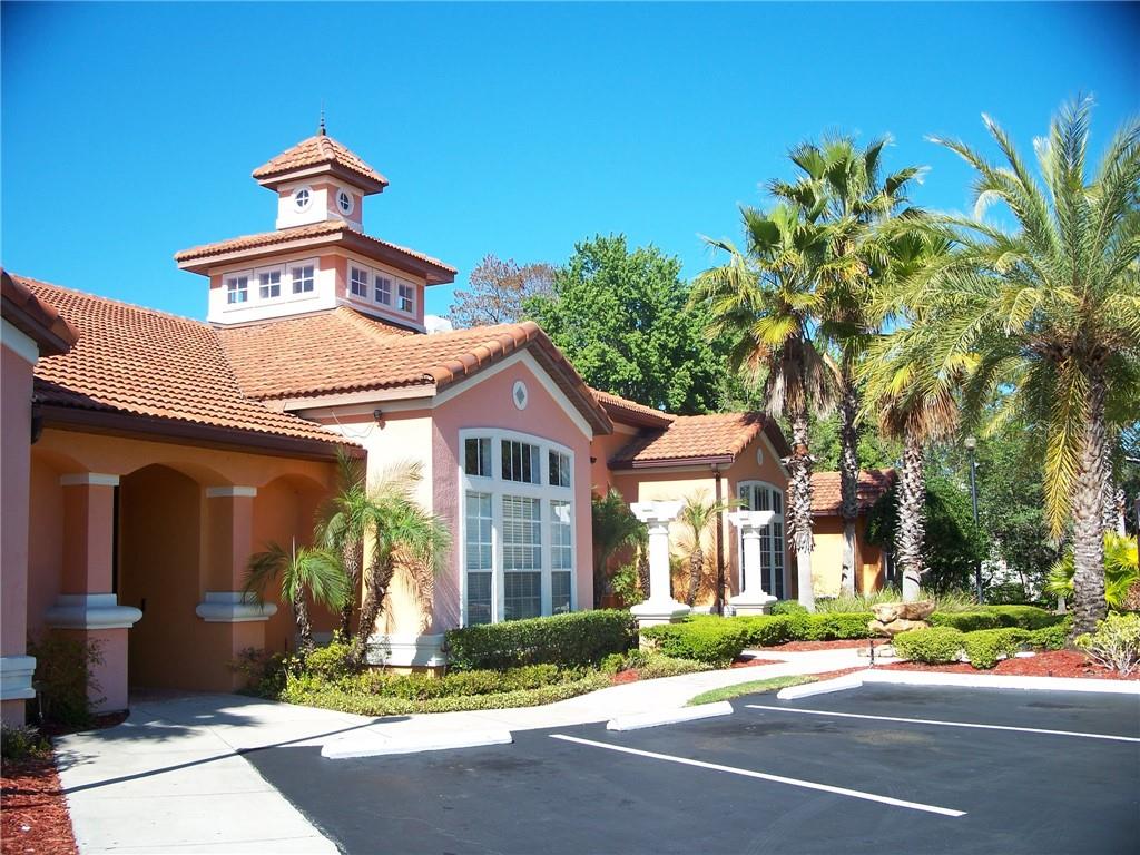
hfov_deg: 50.1
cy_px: 428
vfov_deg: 38.7
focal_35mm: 37
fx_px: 1219
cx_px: 570
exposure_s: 1/640
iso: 64
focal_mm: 7.8
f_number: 2.8
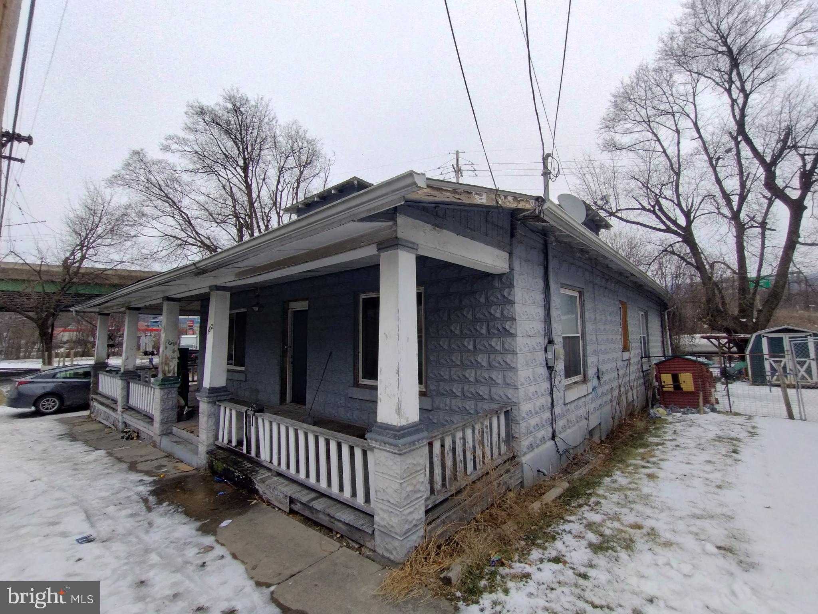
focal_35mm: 16
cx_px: 409
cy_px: 307
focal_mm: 1.66
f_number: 2.2
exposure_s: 1/449
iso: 100
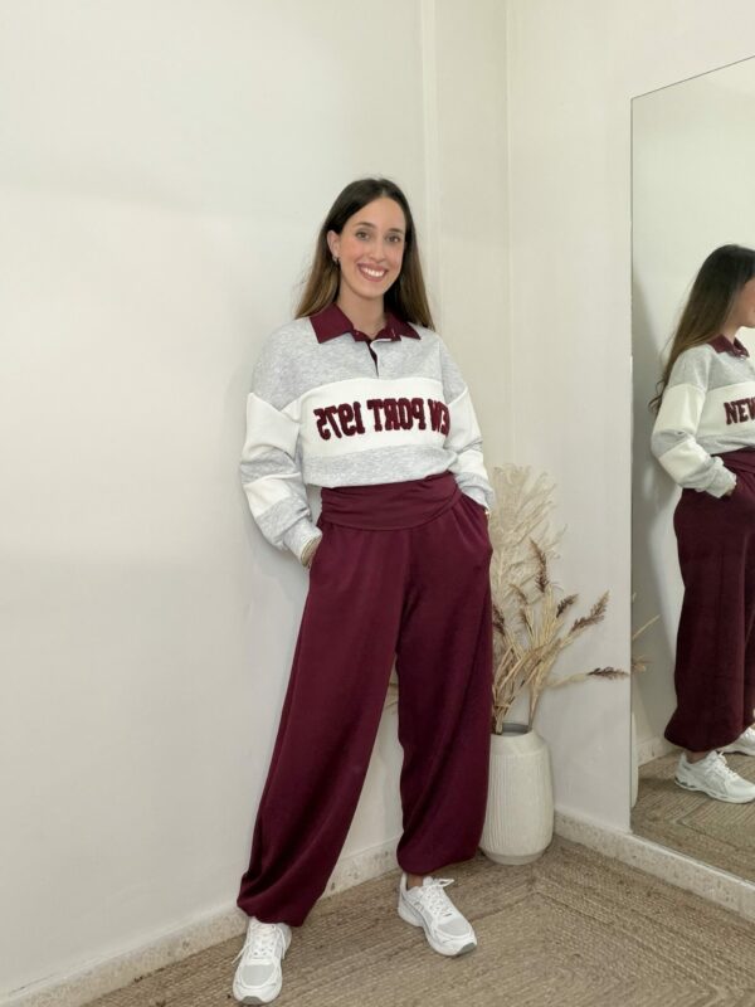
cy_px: 504
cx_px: 378
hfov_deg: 46.8
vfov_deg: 60.0
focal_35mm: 30
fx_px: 872
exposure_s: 1/50
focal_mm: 2.71
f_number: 1.9
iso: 160
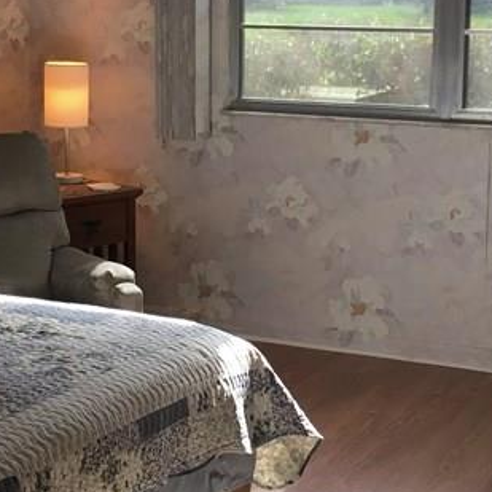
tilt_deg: -8.7
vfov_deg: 20.4
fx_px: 1367
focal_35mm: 85
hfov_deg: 20.4
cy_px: 220
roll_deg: -0.6
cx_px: 236
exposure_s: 1/40
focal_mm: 4.15
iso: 25
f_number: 2.2
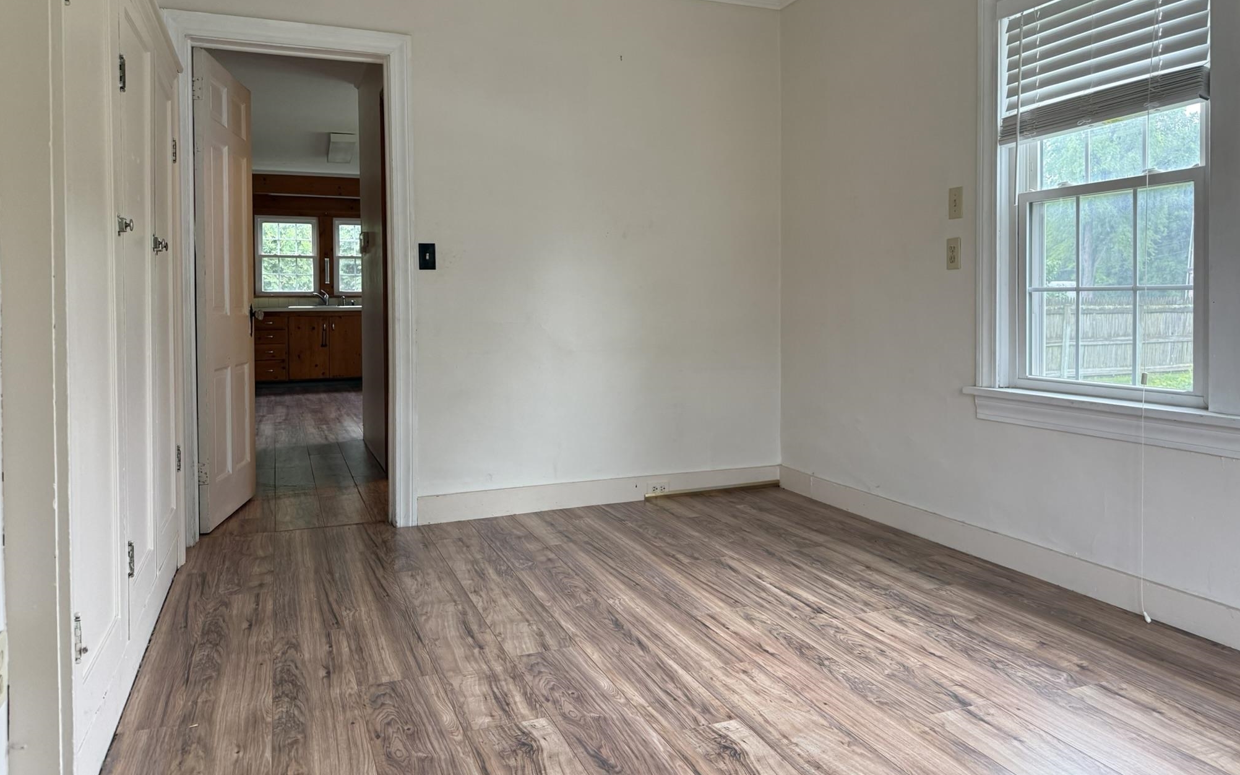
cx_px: 632
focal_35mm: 26
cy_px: 314
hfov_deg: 70.4
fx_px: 879
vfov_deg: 47.3
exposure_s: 1/119
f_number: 1.78
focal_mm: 6.76
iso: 200
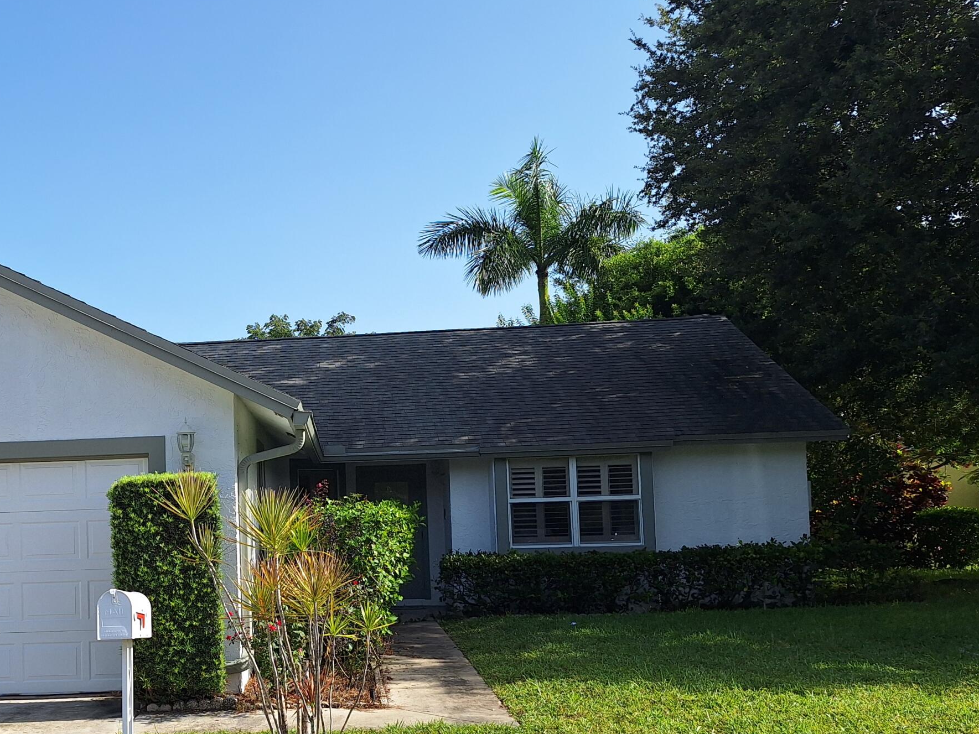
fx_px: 1103
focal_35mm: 39
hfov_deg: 45.7
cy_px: 464
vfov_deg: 36.6
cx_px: 211
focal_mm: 5.54
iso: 40
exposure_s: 1/1961
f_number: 1.8
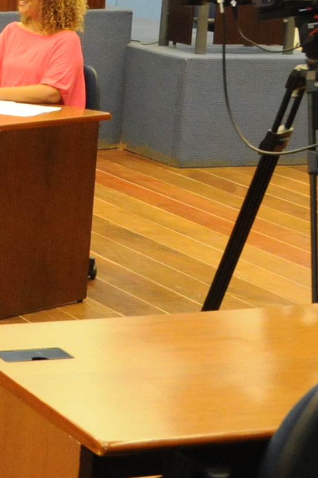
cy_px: 116
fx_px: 1565
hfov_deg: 11.0
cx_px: -223
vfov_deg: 17.3
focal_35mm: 118
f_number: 4
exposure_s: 1/100
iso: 2000
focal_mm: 20
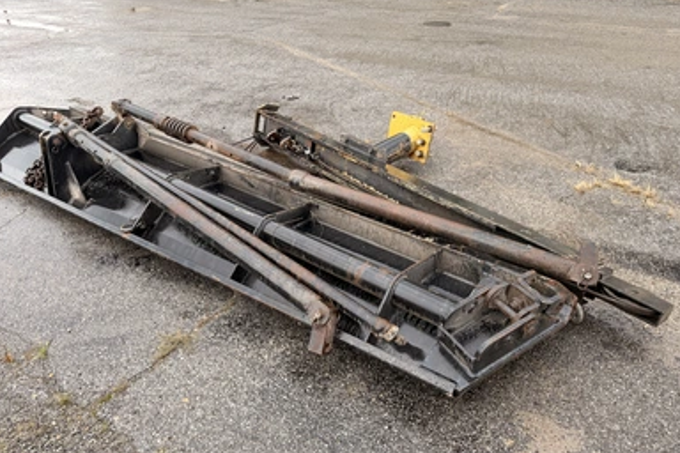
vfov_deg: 49.6
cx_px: 347
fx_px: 491
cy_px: 228
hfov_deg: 69.4
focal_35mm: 26
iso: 160
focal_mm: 6.76
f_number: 1.78
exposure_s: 1/121
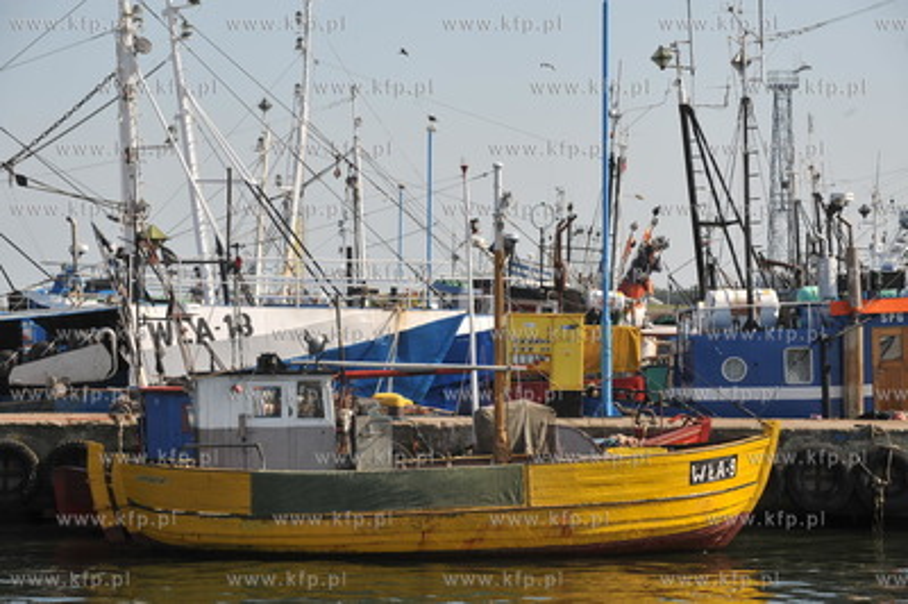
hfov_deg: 15.2
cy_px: 302
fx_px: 3402
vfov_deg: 10.1
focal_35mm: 135
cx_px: 454
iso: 200
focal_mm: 135
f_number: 9
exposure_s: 1/400
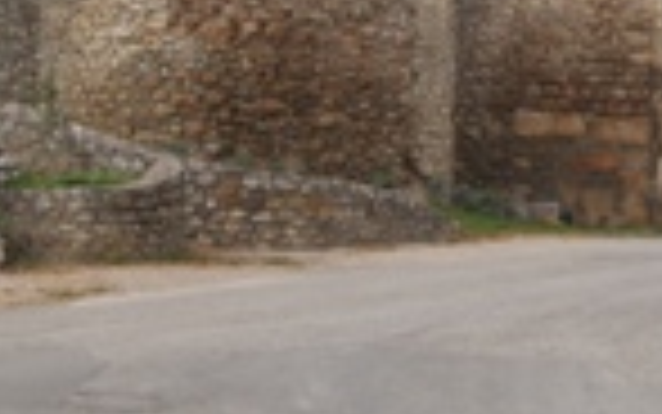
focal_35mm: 120
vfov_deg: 10.9
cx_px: 644
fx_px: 2166
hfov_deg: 17.0
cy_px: 126
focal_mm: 18
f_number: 8
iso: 100
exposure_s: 1/60
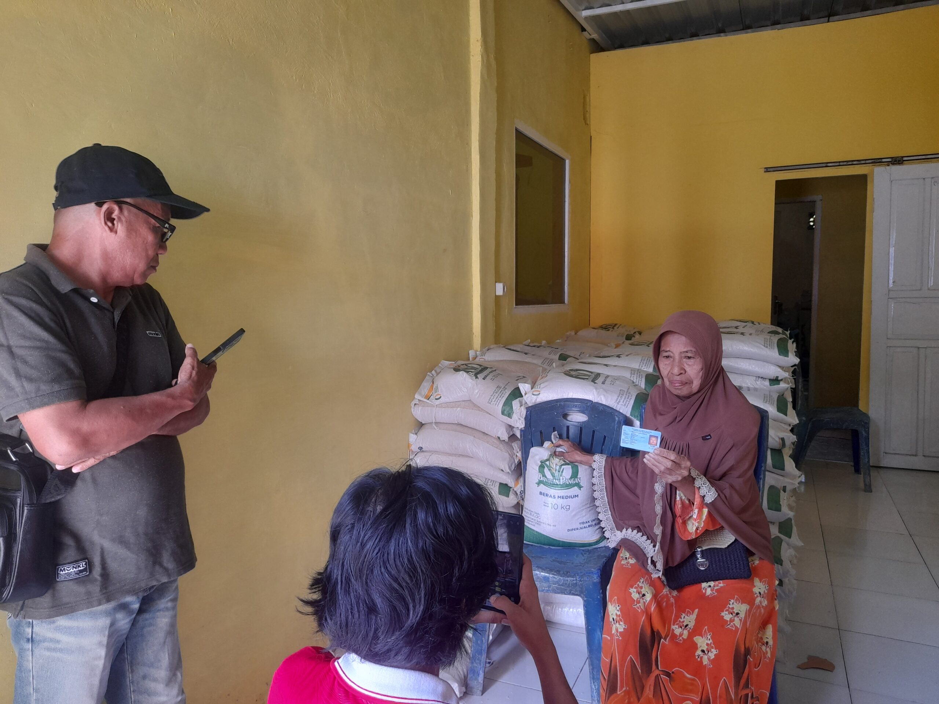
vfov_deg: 54.9
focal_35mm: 25
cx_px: 470
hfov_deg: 69.4
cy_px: 352
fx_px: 678
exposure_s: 1/50
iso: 100
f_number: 2
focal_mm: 4.6
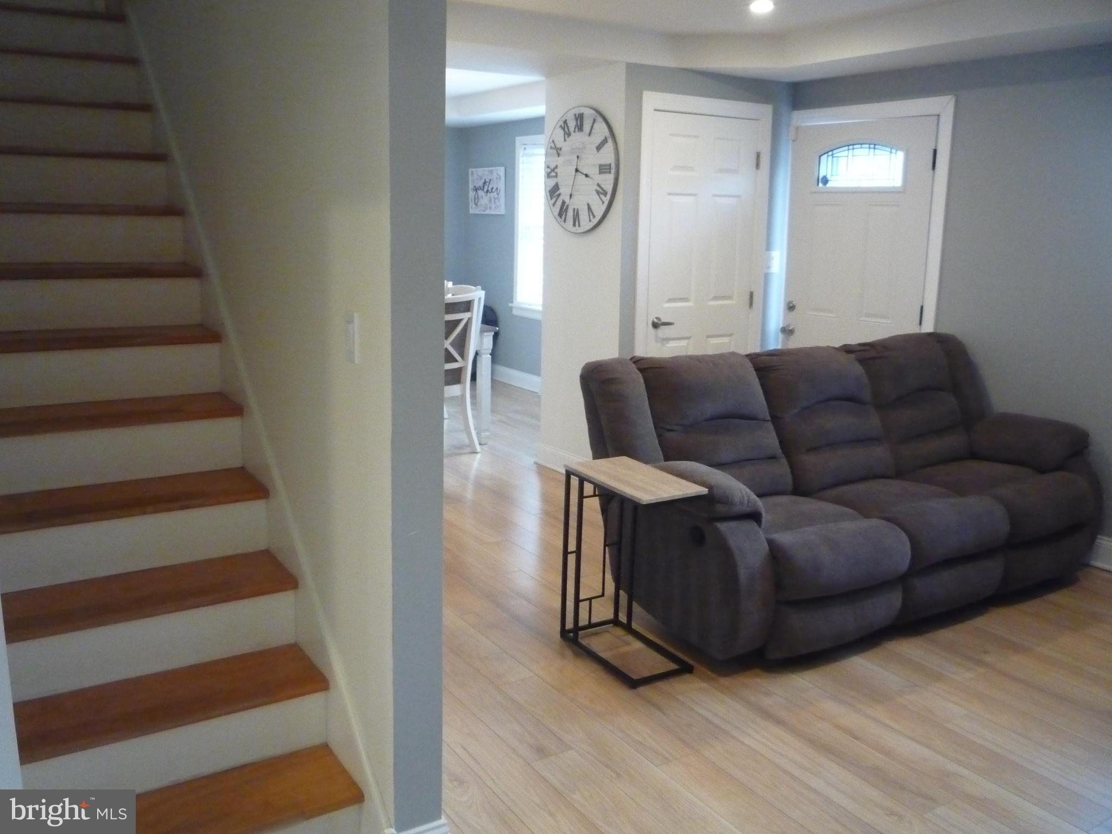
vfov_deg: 46.8
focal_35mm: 30
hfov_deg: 60.0
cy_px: 417
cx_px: 556
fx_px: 964
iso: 800
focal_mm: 5.2
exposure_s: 1/30
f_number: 3.3
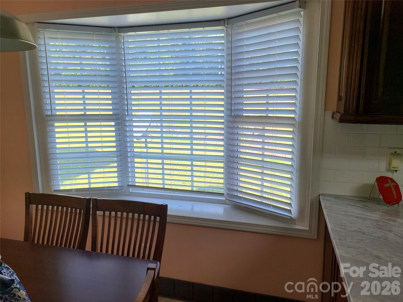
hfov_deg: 67.3
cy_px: 151
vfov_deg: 53.1
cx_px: 202
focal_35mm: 26
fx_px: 303
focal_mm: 5.4
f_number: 1.8
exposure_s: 1/249
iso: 40
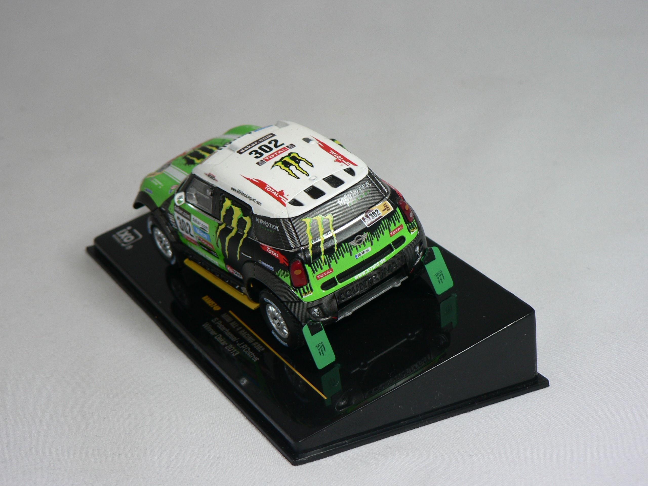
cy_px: 243
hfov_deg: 23.8
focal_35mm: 82
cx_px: 324
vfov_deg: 18.0
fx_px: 1535
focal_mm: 13.7
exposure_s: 1/60
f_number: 3.2
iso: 80
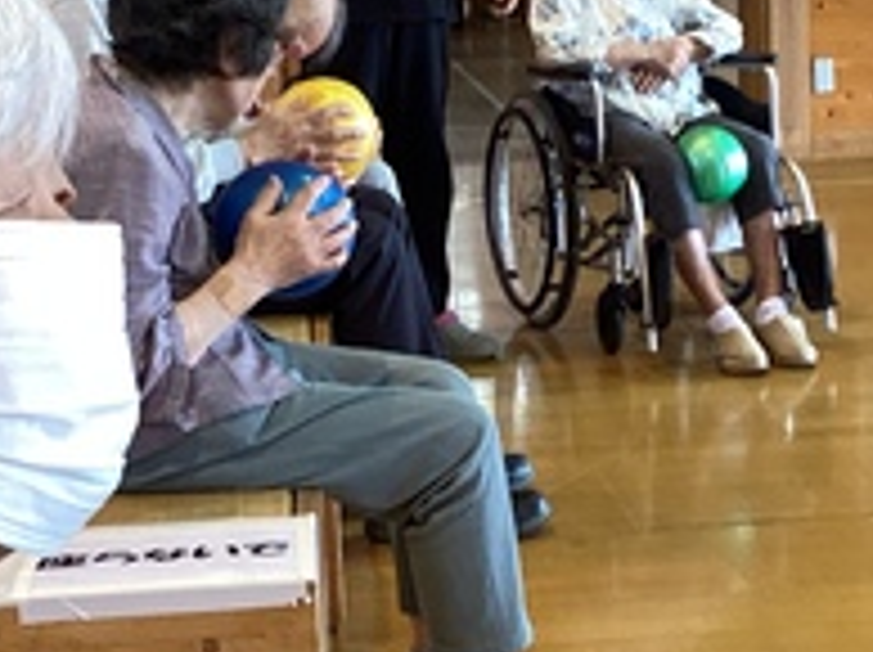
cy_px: 319
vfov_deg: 15.4
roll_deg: +3.1
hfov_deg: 20.4
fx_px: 2418
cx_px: 536
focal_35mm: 96
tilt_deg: -13.3
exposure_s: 1/60
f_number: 2.4
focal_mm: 3.3
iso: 125
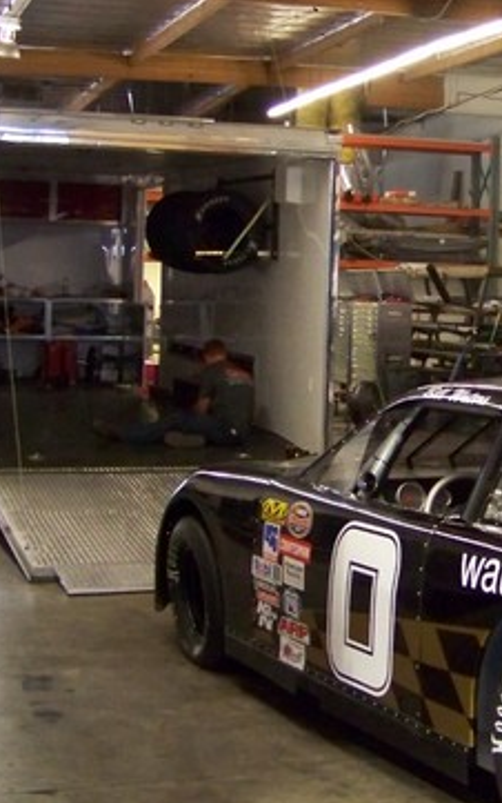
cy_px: 402
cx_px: 515
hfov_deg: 17.2
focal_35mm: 74
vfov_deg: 27.8
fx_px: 1618
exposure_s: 1/30
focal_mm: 5.85
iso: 383
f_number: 2.8
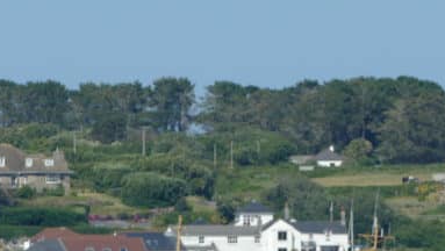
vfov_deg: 1.1
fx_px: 13224
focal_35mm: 1120
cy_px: 240
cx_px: 325
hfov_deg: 1.9
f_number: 8
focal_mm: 145.83
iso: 125
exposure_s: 1/400
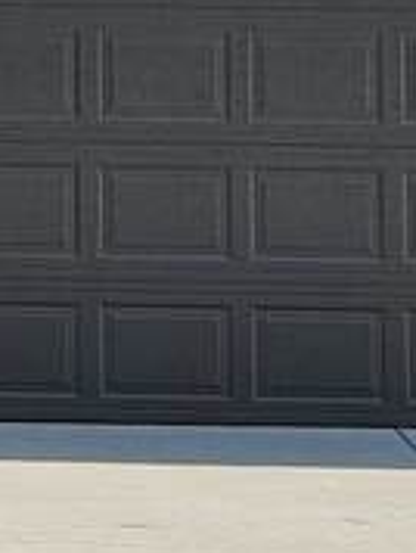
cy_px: -75
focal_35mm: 165
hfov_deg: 8.8
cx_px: -227
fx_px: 2638
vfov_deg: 11.8
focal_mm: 5.4
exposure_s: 1/1756
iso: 25
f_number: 1.8
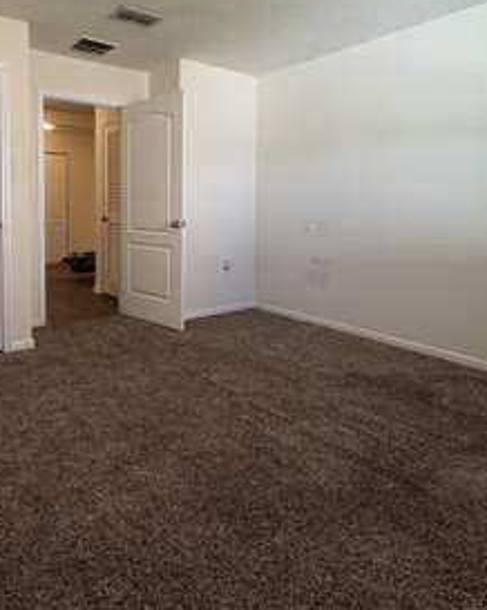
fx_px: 433
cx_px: 145
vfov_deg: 69.2
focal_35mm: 24
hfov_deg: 56.8
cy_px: 227
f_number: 2.2
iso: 160
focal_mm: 2.22
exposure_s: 1/60
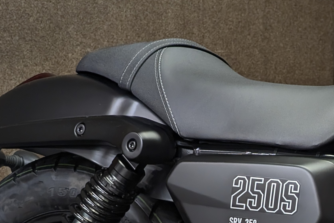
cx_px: 276
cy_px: 266
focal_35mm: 124
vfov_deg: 10.9
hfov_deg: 16.4
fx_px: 1150
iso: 122
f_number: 1.68
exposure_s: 1/50
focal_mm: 6.9
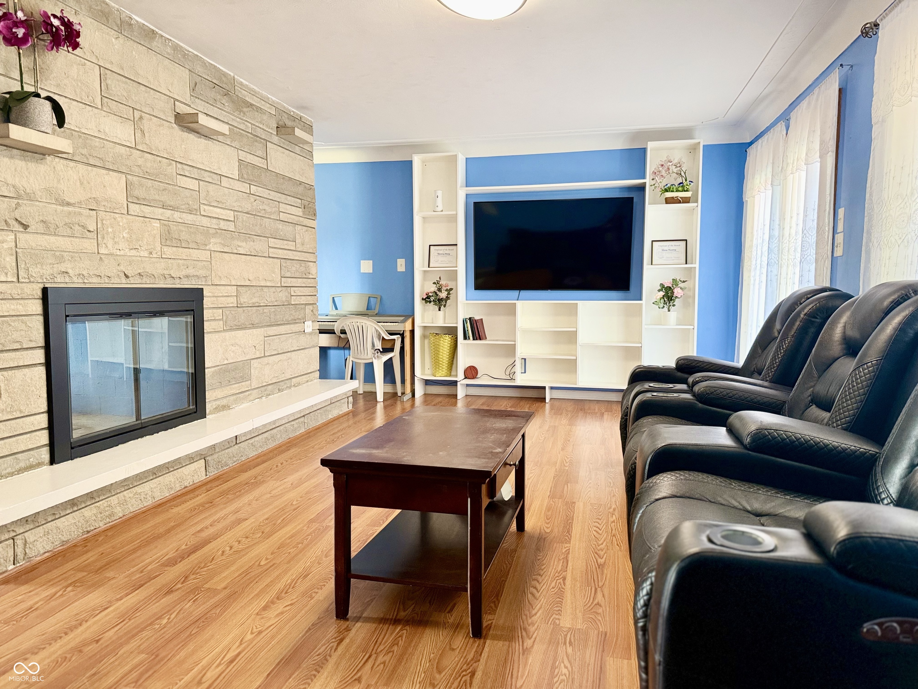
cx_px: 459
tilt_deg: -4.6
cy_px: 344
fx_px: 636
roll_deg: -0.1
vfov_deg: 56.8
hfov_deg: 71.6
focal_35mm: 24
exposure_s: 1/60
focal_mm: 6.76
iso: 320
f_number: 1.78
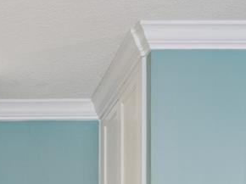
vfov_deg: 14.4
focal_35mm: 85
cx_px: -80
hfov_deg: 20.8
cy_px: 368
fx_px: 604
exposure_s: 1/20
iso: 500
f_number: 10
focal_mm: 16
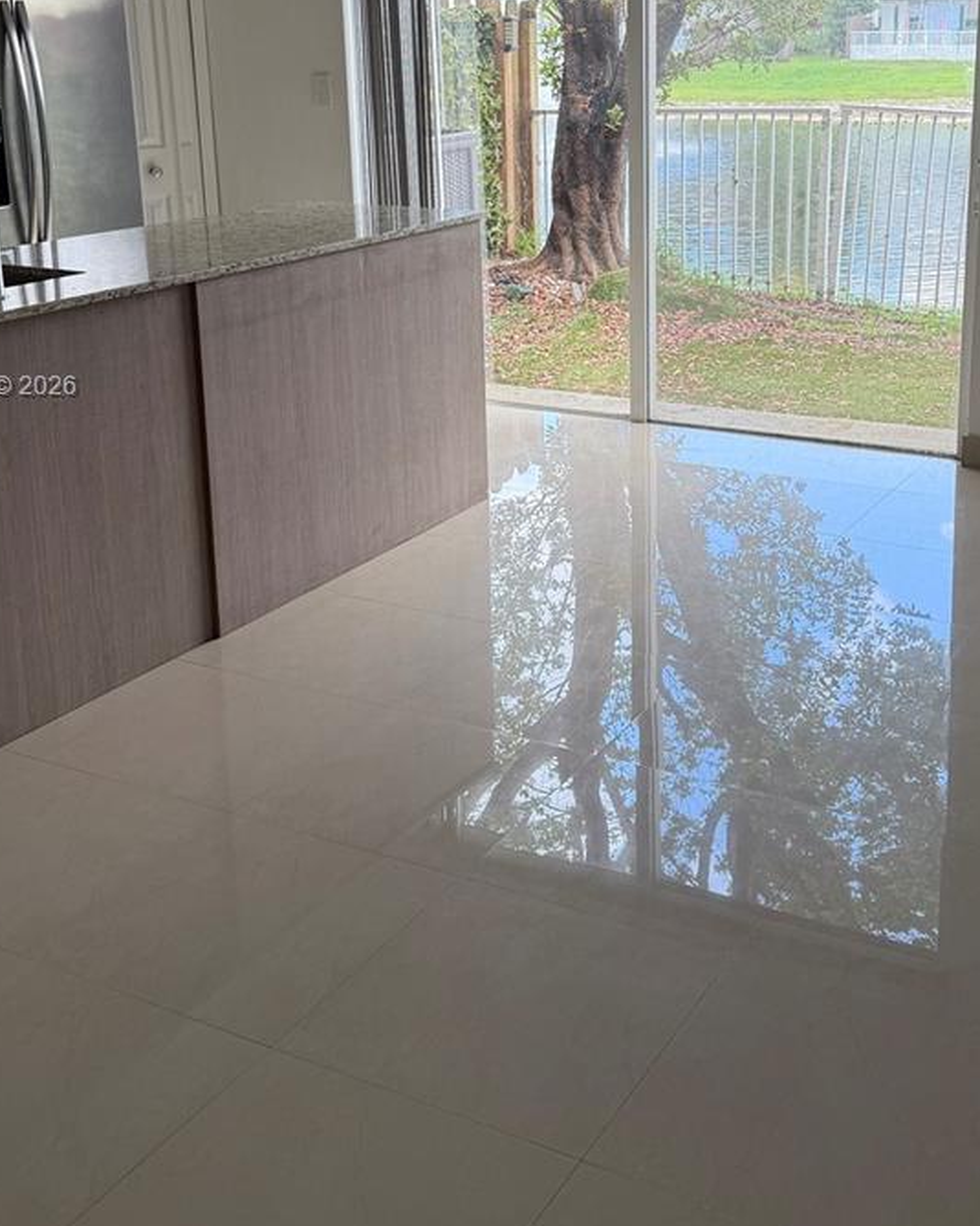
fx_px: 1523
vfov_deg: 43.1
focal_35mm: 42
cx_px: 562
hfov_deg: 35.6
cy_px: 389
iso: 80
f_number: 1.78
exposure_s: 1/181
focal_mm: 6.76
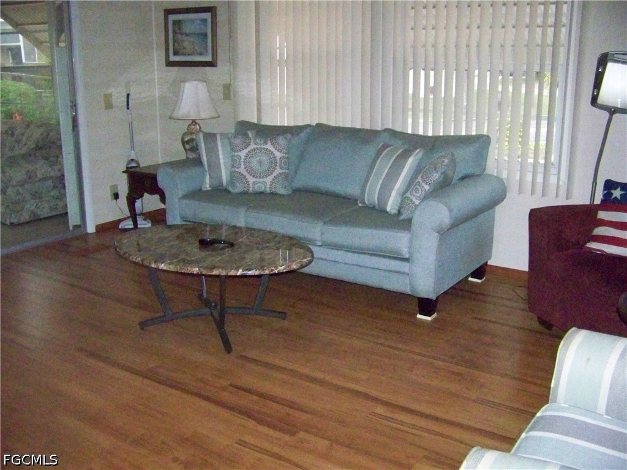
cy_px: 235
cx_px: 314
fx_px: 652
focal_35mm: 36
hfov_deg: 51.4
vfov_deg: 39.7
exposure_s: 1/500
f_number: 2.8
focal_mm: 5.85
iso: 1600
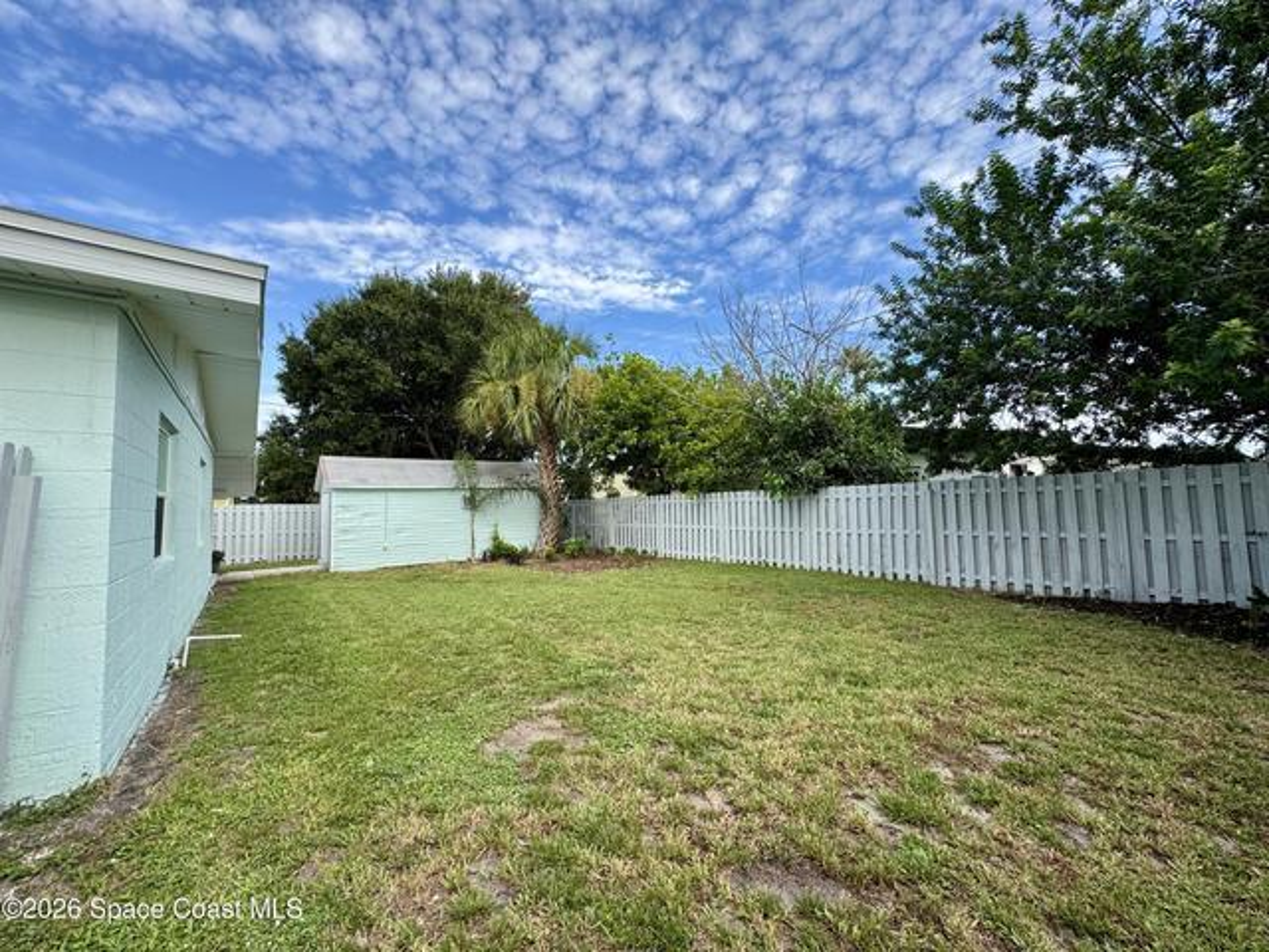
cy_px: 476
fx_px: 513
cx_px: 634
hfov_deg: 102.1
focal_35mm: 14
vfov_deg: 85.7
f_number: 2.2
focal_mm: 2.22
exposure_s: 1/646
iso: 40
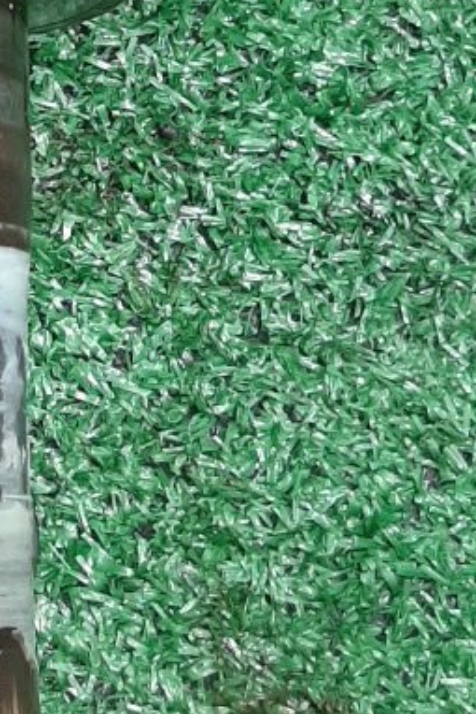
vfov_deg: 19.7
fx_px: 2021
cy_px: 93
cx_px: -118
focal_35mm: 102
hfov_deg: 13.0
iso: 87
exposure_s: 1/50
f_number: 1.7
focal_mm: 3.93
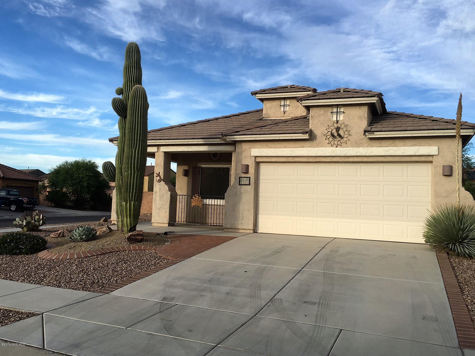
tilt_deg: +4.1
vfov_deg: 48.2
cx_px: 238
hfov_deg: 61.7
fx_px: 398
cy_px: 178
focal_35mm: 29
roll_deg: +0.2
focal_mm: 4.15
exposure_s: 1/777
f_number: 2.2
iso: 25
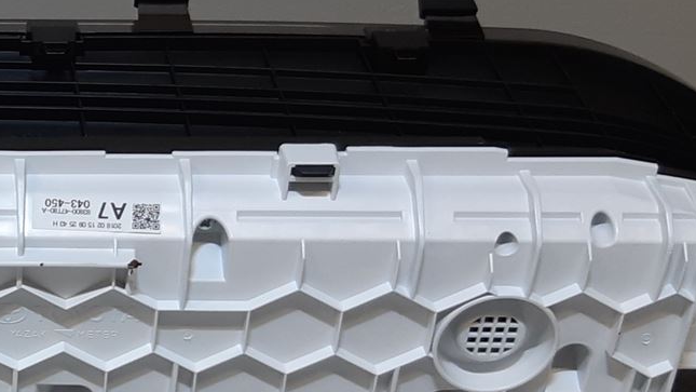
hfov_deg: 22.1
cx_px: -110
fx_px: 1661
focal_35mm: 90
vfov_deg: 13.3
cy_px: 357
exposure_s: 1/100
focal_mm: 3.93
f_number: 1.7
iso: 64
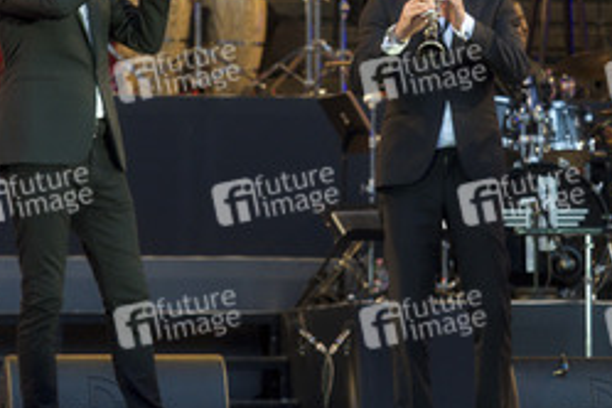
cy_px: 135
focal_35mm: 217
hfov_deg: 9.5
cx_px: 455
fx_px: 3689
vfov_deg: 6.3
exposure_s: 1/250
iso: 1600
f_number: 5
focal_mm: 120
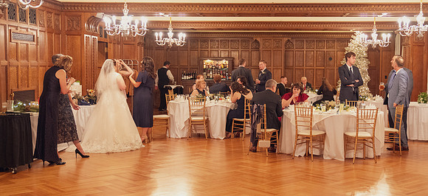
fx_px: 555
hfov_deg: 42.0
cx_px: 256
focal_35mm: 51
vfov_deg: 20.1
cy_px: 107
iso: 6400
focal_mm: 37
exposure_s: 1/60
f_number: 2.8
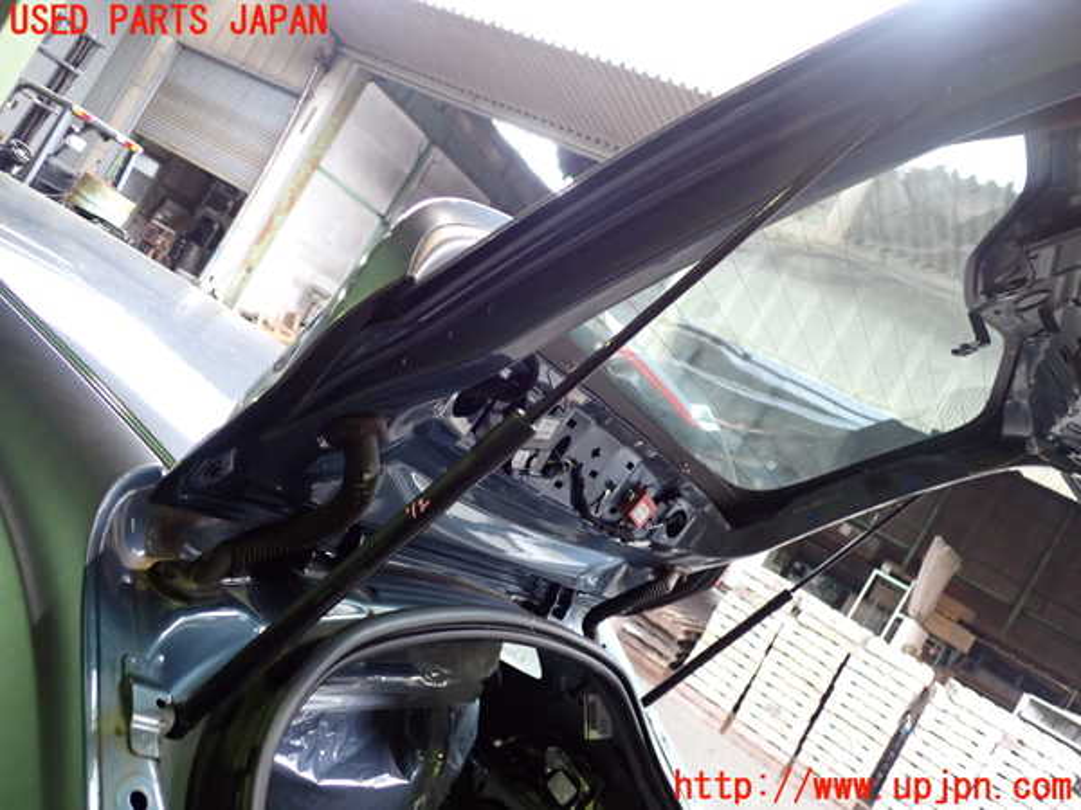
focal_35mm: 30
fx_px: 937
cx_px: 540
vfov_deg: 46.8
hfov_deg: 60.0
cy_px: 405
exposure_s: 1/30
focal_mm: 5.4
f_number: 2.3
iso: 320
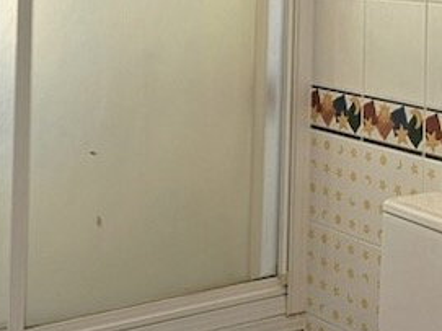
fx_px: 1085
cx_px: 400
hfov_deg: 22.5
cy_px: -31
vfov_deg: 16.8
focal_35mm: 85
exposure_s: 1/100
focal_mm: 5.4
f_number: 1.8
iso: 40
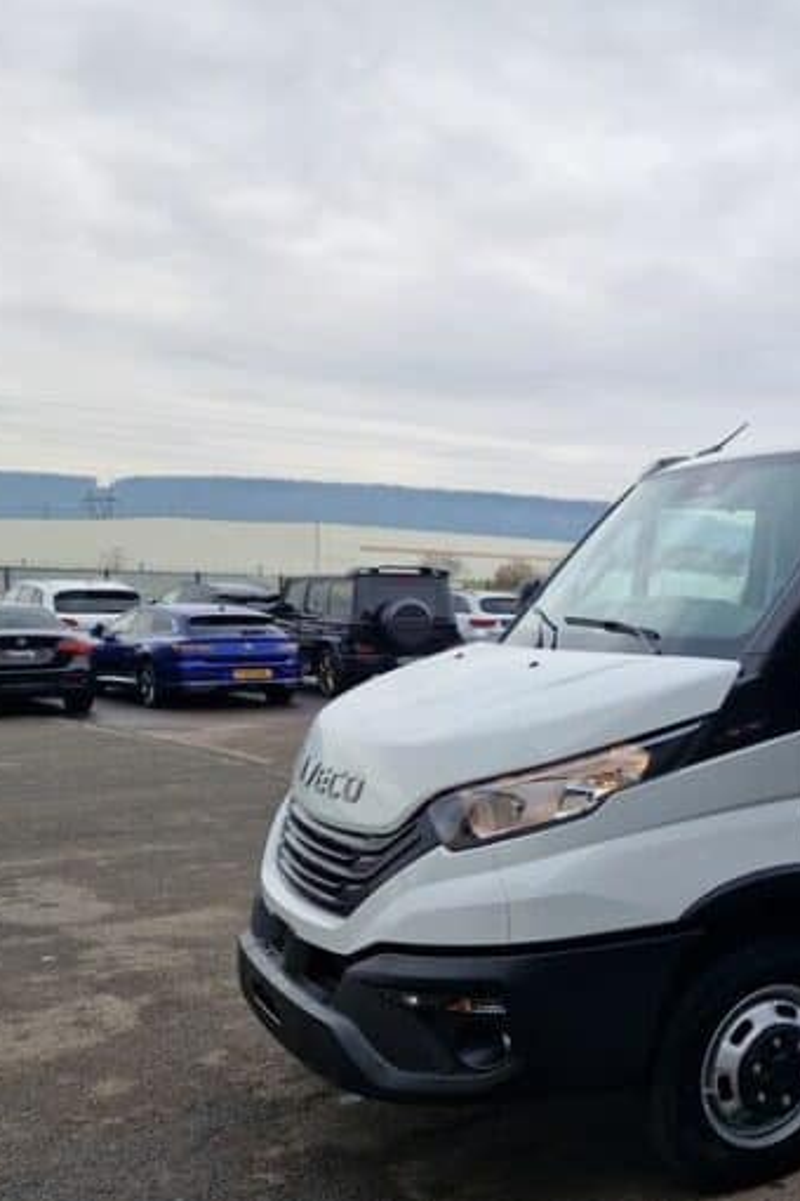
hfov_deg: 32.3
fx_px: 1200
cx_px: 887
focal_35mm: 36
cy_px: 671
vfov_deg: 53.0
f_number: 1.8
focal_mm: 5.4
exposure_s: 1/2294
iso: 50
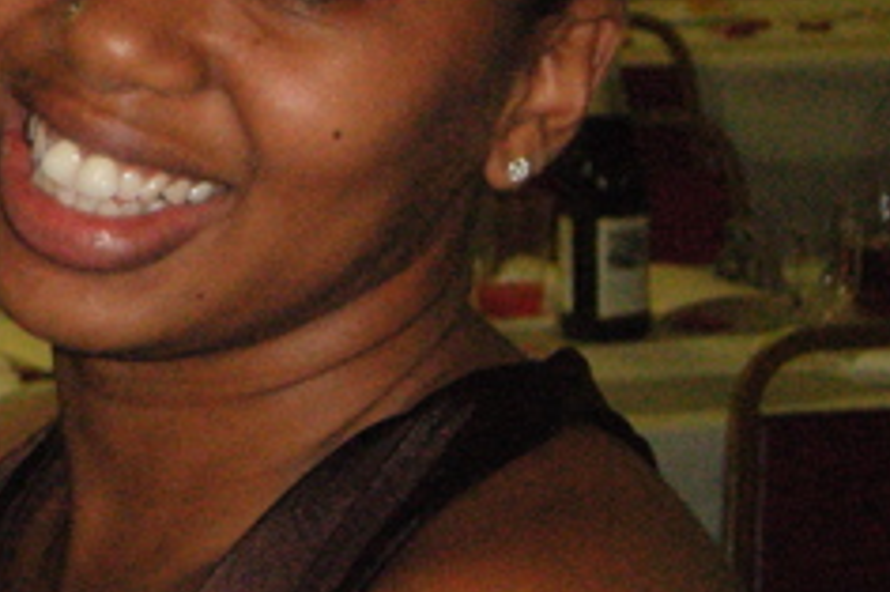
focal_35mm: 220
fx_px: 5435
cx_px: -264
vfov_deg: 6.2
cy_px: -51
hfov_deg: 9.2
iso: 400
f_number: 3.9
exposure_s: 1/90.5
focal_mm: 15.7
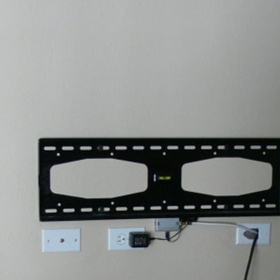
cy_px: 296
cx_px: 164
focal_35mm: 99
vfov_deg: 17.1
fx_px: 906
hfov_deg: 17.6
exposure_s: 1/30
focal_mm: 7.4
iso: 125
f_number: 2.8
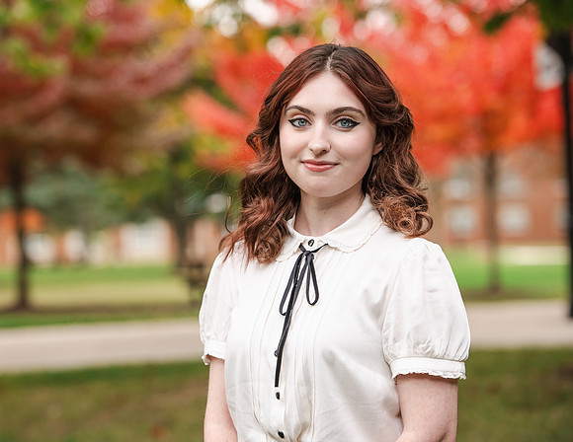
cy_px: 221
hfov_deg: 15.2
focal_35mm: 128
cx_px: 243
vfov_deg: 11.8
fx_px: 2140
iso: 320
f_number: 4
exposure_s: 1/250
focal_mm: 116
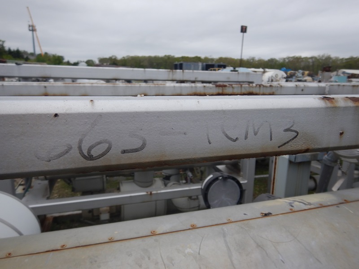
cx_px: 180
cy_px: 134
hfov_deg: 71.6
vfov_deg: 56.8
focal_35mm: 24
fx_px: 249
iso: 125
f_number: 2.8
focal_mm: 4.3
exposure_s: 1/1250
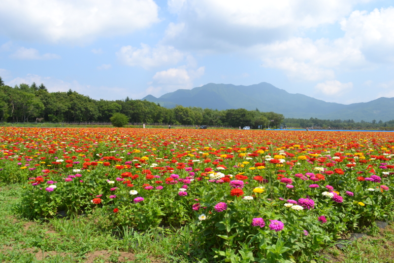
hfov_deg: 61.9
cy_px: 132
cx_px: 197
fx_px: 328
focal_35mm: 30
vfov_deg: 43.6
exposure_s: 1/250
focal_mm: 20
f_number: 8
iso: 100
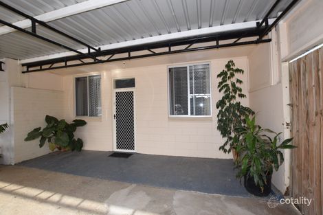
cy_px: 108
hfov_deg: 100.4
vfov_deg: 77.3
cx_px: 162
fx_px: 135
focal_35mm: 15
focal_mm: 10
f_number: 5.6
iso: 140
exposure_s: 1/125
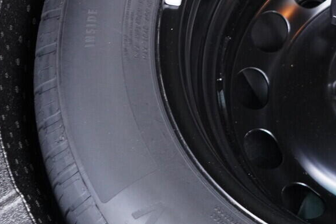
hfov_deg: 21.4
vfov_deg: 15.3
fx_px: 831
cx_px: 391
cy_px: 65
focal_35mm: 89
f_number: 2.8
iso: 1600
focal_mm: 24
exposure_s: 1/40
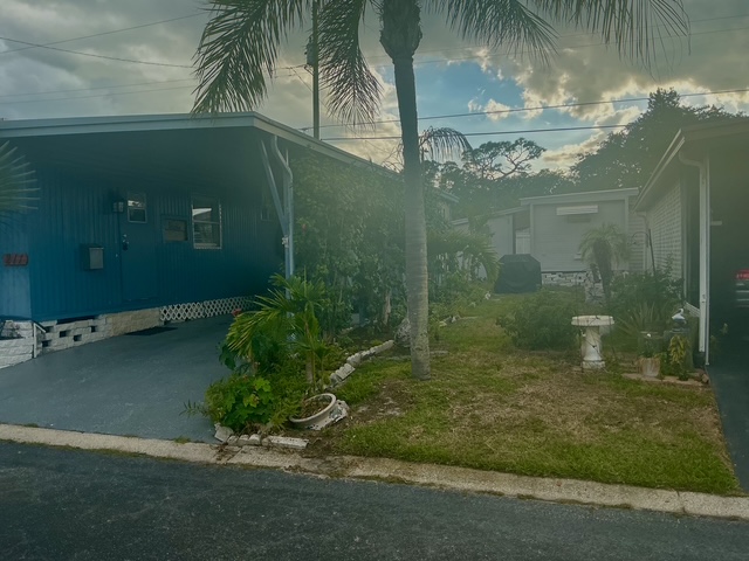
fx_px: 627
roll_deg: +1.1
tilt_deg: -1.6
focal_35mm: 29
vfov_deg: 48.2
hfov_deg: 61.7
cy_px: 280
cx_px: 374
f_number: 1.8
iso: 25
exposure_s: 1/883
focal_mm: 3
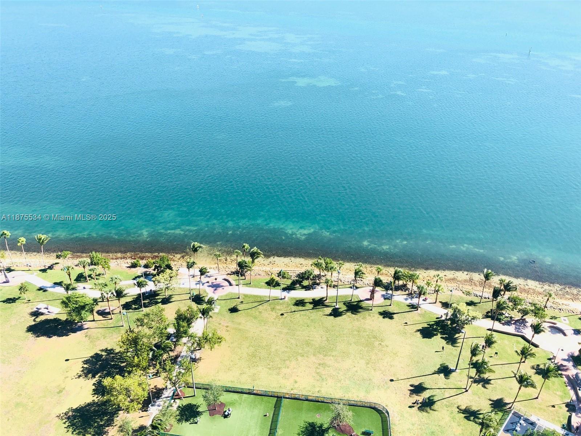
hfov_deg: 63.4
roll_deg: -0.9
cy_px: 218
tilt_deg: -29.4
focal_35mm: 28
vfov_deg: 49.7
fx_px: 470
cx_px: 290
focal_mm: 4
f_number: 1.8
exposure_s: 1/899
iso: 20
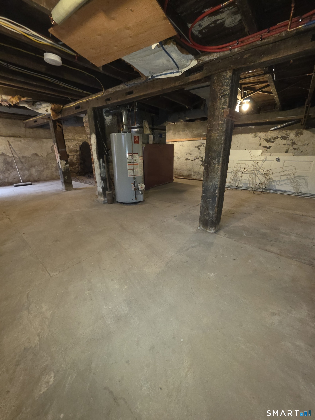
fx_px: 158
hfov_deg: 89.9
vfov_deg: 106.2
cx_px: 158
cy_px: 210
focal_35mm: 13
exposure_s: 1/30
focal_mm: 2.2
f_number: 1.9
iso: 200
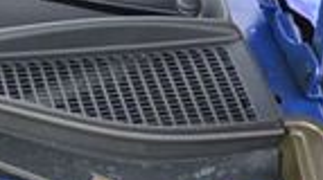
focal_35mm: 203
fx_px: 1736
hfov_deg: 9.3
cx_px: -490
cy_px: 620
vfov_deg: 5.4
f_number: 4
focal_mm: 10
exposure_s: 1/250
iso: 160
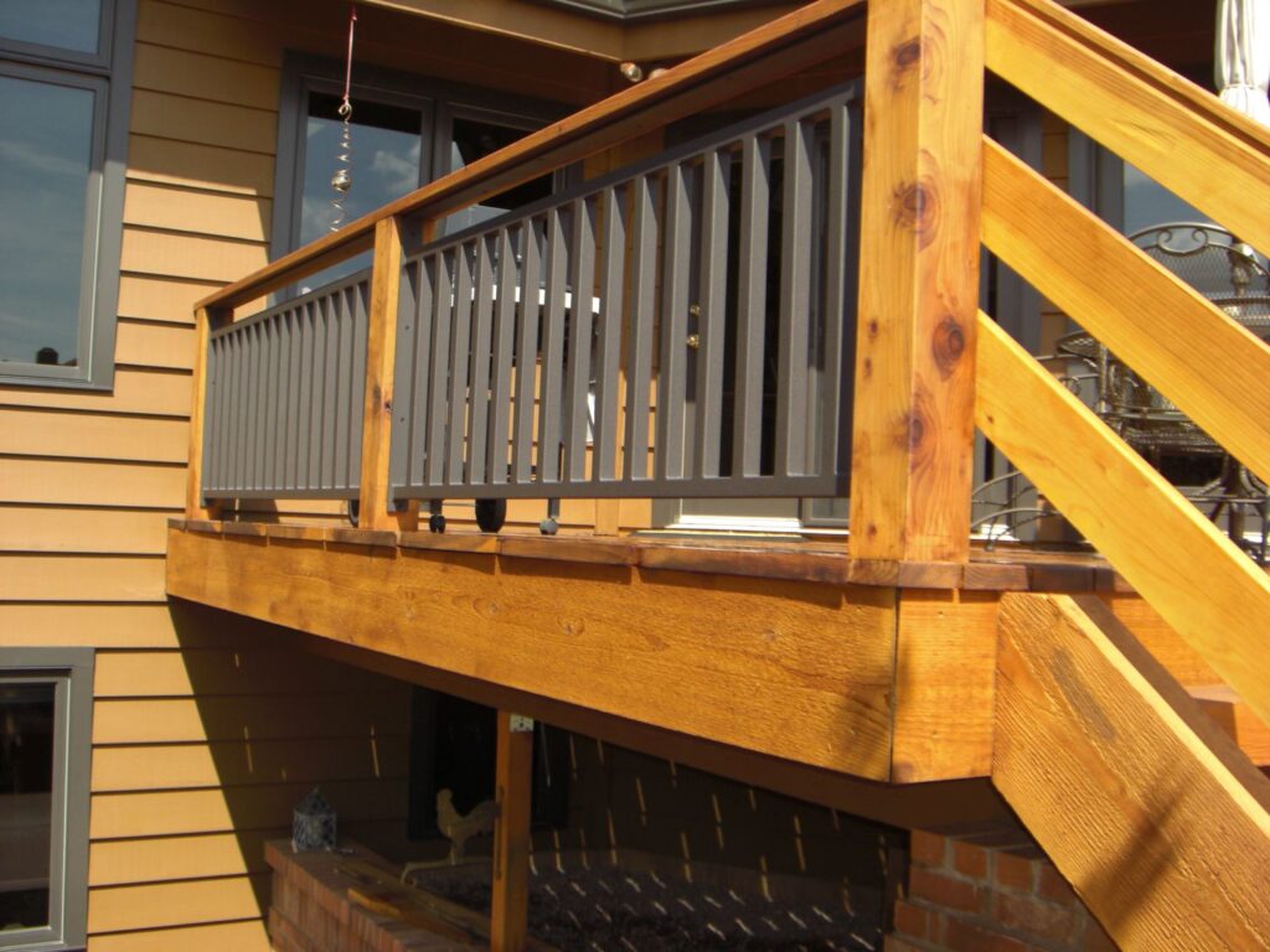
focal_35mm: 38
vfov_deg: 37.7
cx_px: 635
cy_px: 476
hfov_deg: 49.0
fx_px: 1394
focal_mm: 6.2
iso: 64
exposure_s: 1/500
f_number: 2.7
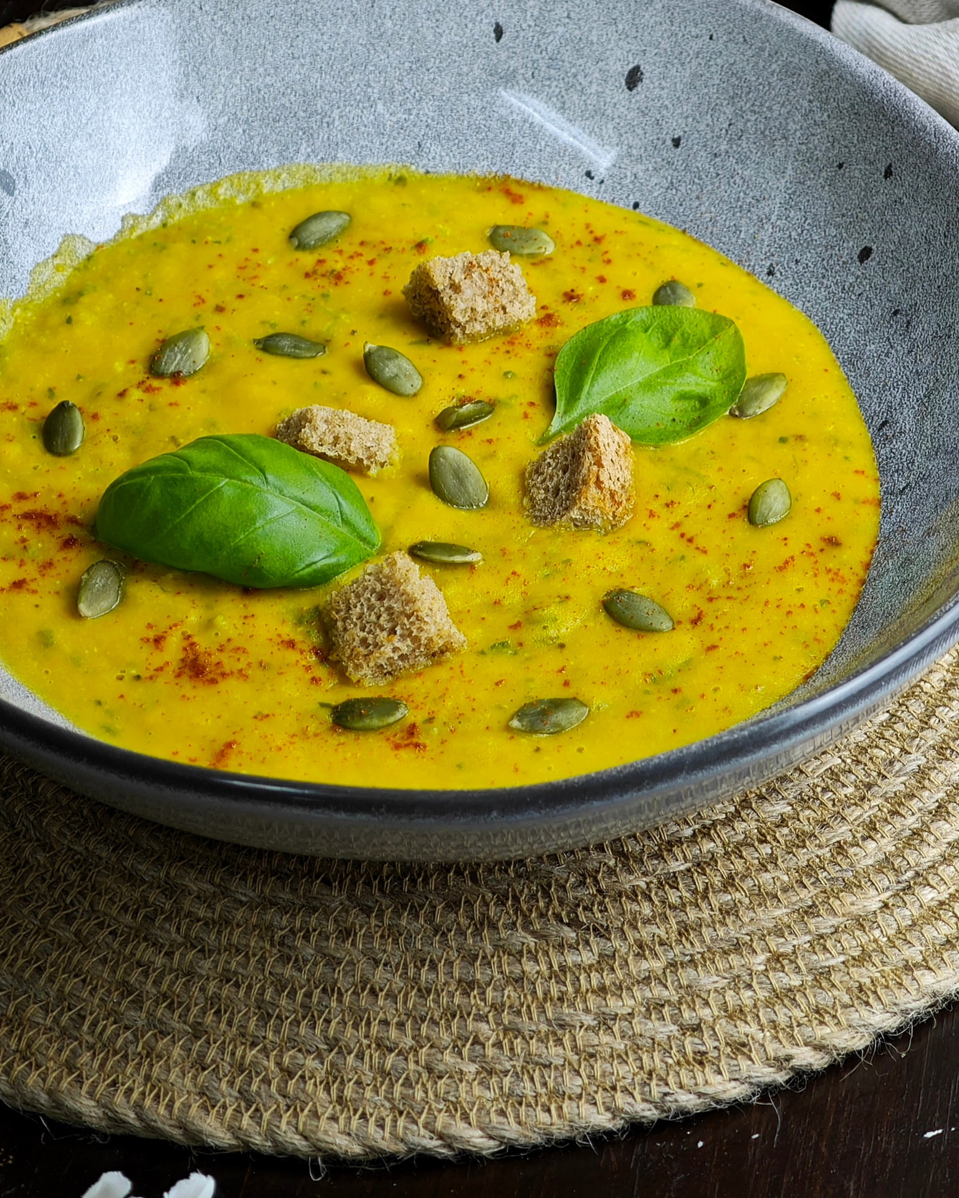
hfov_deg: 11.9
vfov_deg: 14.8
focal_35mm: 130
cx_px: 441
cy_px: 410
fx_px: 4611
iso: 100
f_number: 1.8
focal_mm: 12.28
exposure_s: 1/100
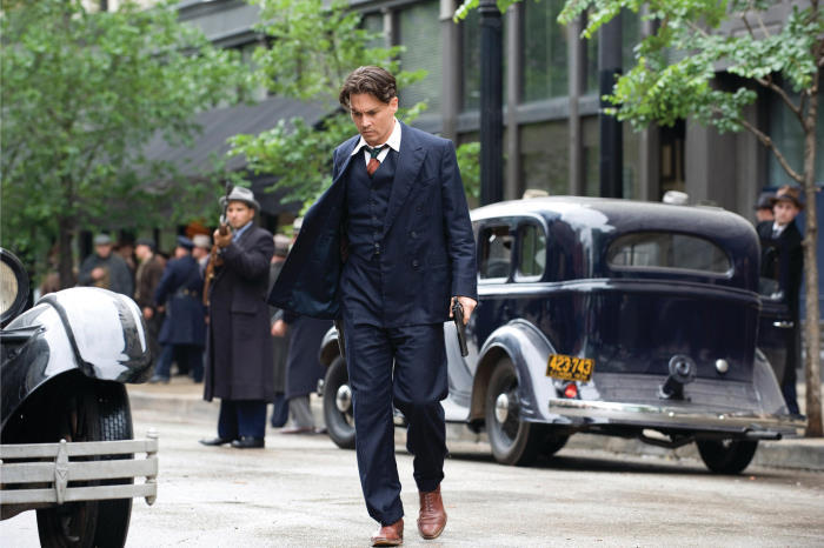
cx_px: 412
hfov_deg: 15.2
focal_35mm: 135
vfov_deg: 10.2
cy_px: 274
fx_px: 3088
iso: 500
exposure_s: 1/200
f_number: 4.5
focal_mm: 135
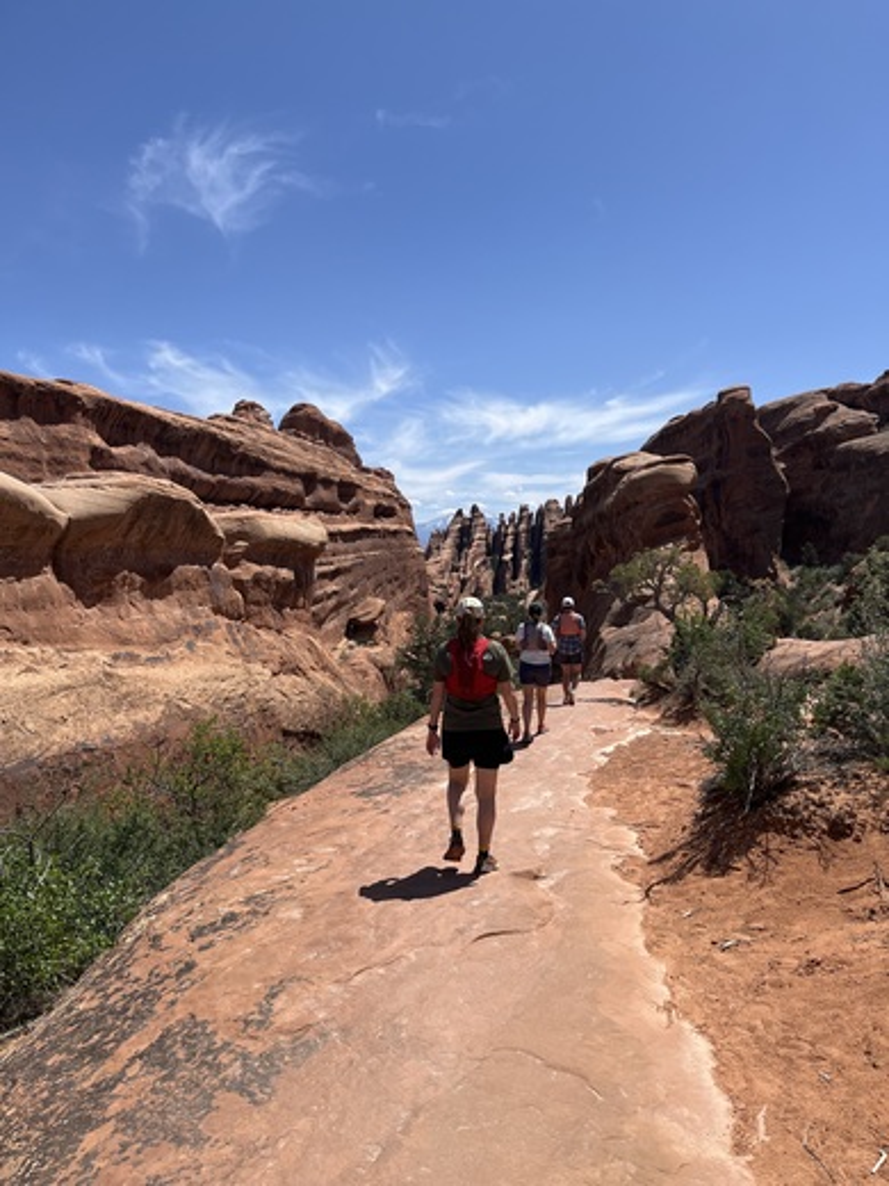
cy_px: 593
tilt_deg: -3.4
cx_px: 444
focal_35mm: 26
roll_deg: -1.1
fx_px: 890
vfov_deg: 67.3
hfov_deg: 53.1
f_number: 1.6
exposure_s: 1/5319
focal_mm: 5.1
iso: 50
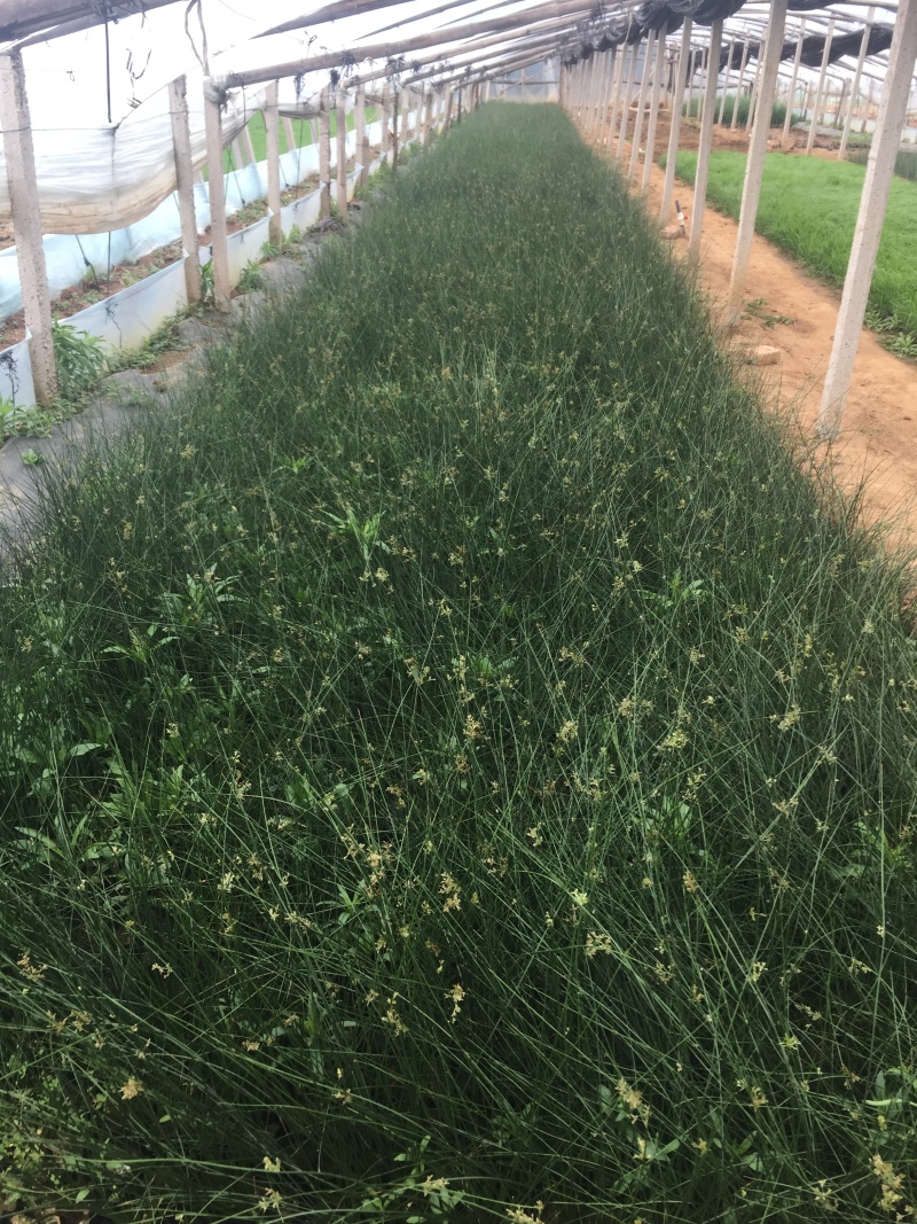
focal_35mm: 29
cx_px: 458
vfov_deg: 61.7
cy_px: 612
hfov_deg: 48.2
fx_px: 1025
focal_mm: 4.15
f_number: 2.2
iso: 32
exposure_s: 1/129
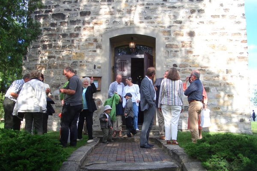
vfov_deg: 34.2
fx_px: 278
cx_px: 123
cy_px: 91
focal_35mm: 39
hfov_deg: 49.5
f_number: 4.3
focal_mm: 5.8
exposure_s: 1/160
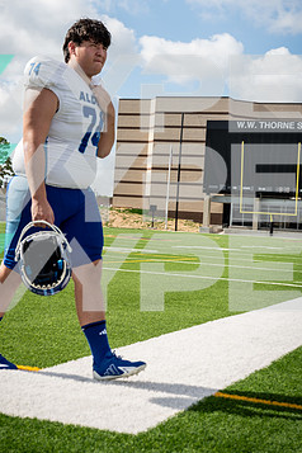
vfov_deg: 29.6
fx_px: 856
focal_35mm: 68
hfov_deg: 20.0
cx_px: 128
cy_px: 184
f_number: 8
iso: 125
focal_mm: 54
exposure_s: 1/250
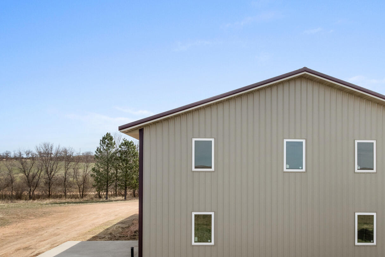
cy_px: 157
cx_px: 230
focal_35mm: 35
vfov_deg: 37.7
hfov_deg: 54.1
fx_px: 374
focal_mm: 12.29
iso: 100
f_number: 7.1
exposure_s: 1/640
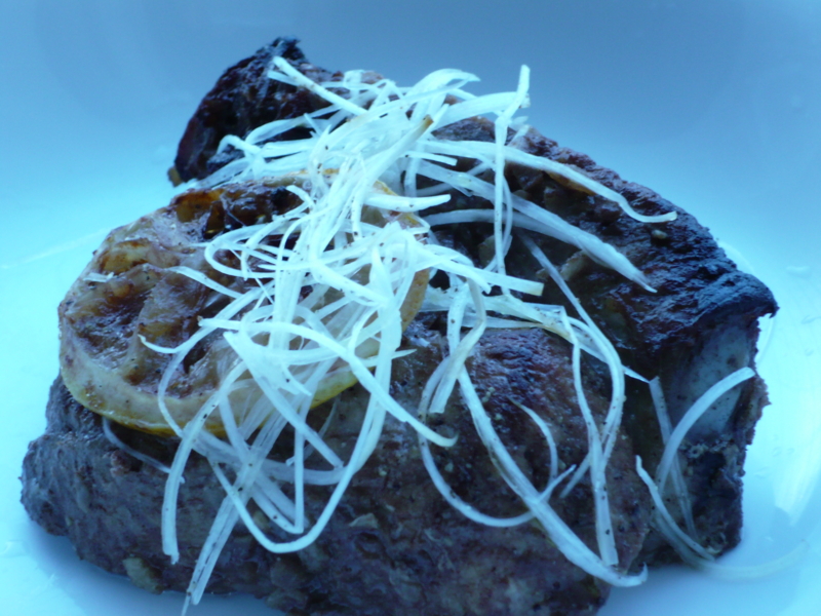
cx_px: 410
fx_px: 2490
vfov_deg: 14.1
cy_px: 308
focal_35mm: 105
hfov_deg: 18.7
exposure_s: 1/30
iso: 160
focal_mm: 17.4
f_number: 5
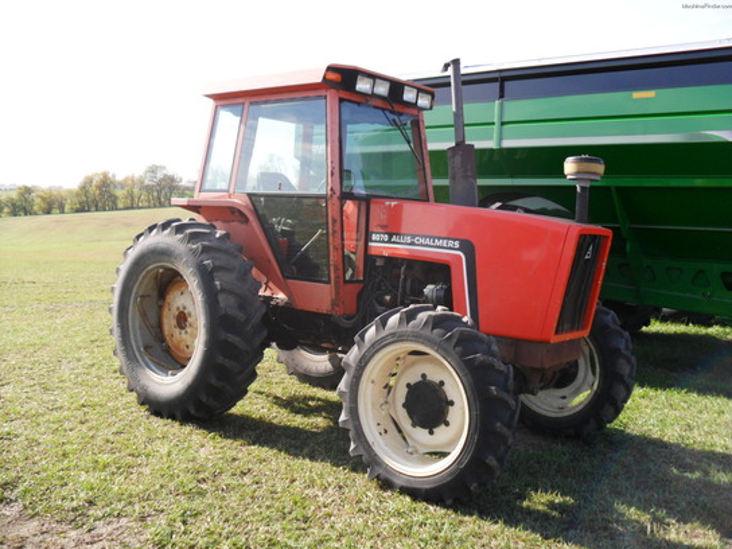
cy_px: 274
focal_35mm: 35
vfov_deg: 40.7
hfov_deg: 52.6
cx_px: 366
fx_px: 740
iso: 80
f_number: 3
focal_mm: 6.3
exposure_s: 1/500
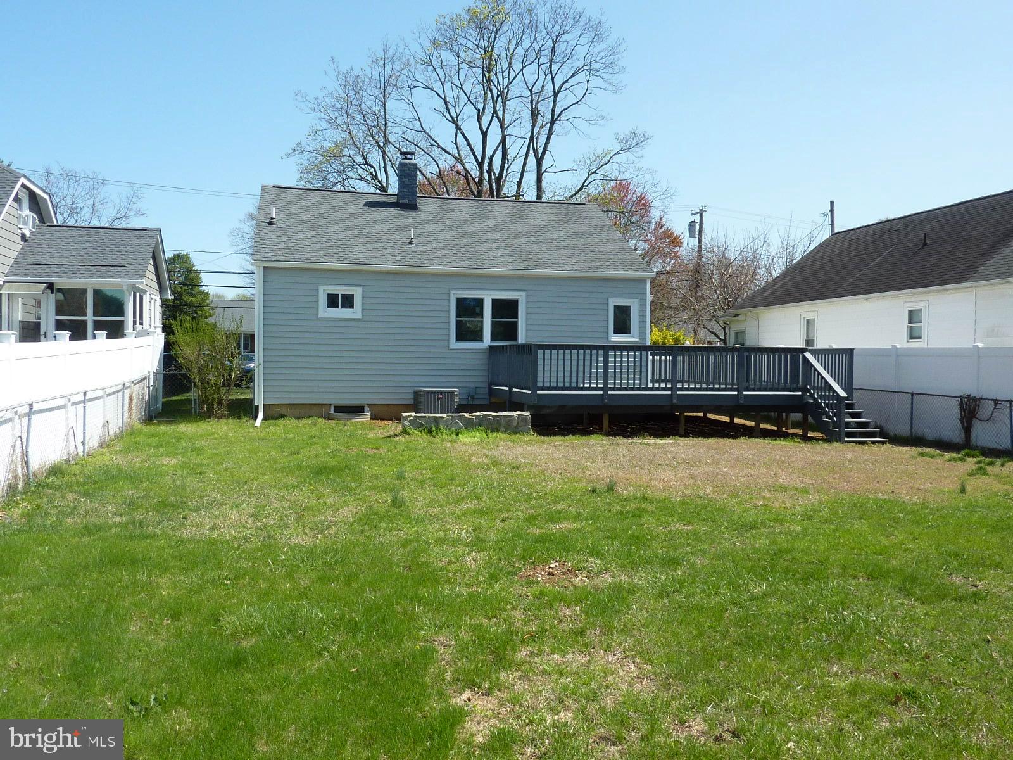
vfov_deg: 45.4
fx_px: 907
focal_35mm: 31
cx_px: 506
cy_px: 380
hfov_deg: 58.4
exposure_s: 1/400
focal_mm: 4.1
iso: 100
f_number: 4.5
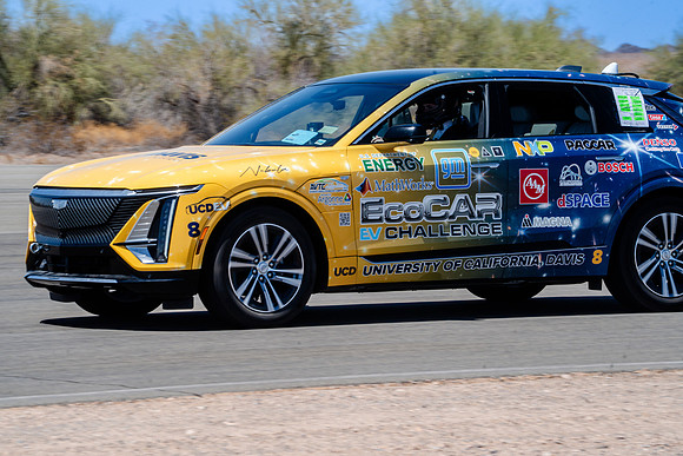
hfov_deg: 10.3
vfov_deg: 6.9
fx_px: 3795
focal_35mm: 200
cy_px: 228
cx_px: 342
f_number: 16
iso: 400
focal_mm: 200
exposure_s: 1/250
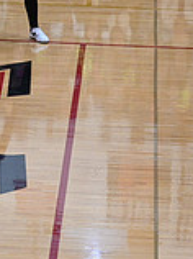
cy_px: 75
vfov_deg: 6.1
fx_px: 2423
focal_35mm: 325
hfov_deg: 4.5
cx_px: -258
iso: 4000
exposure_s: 1/400
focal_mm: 92
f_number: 4
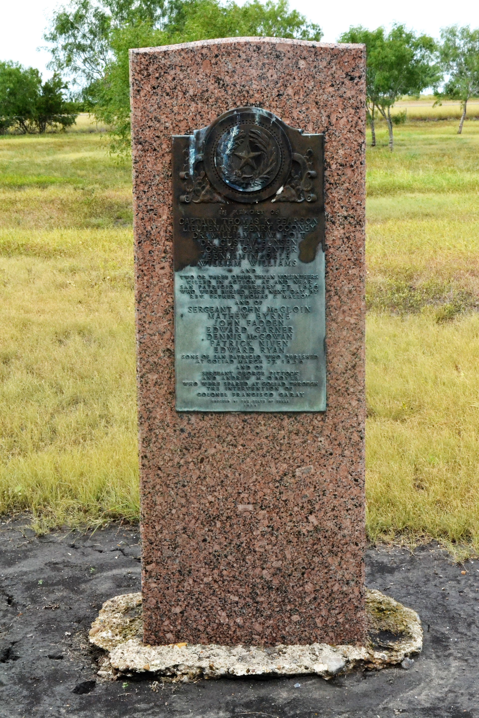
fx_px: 1048
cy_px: 359
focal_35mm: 52
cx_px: 240
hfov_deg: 25.8
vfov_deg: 37.9
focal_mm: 35
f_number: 16
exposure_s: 1/640
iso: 3200
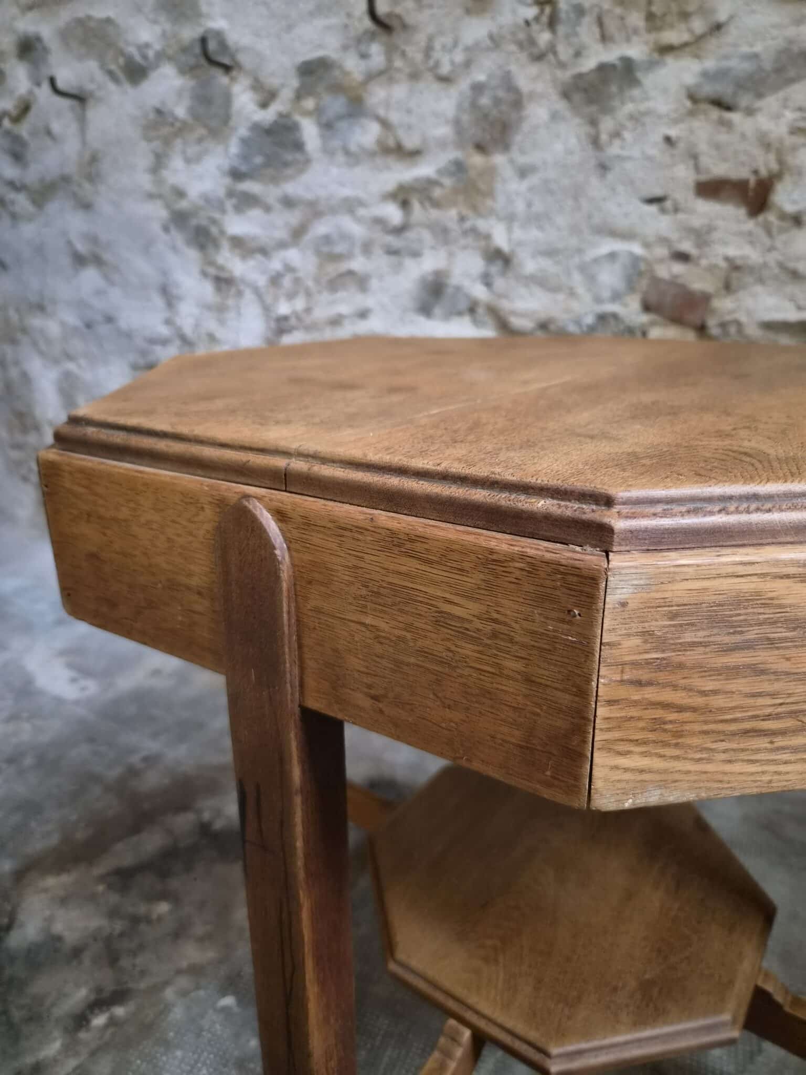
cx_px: 403
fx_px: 714
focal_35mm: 23
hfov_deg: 58.9
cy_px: 538
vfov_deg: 73.9
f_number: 1.8
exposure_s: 1/100
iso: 1600
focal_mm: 5.4
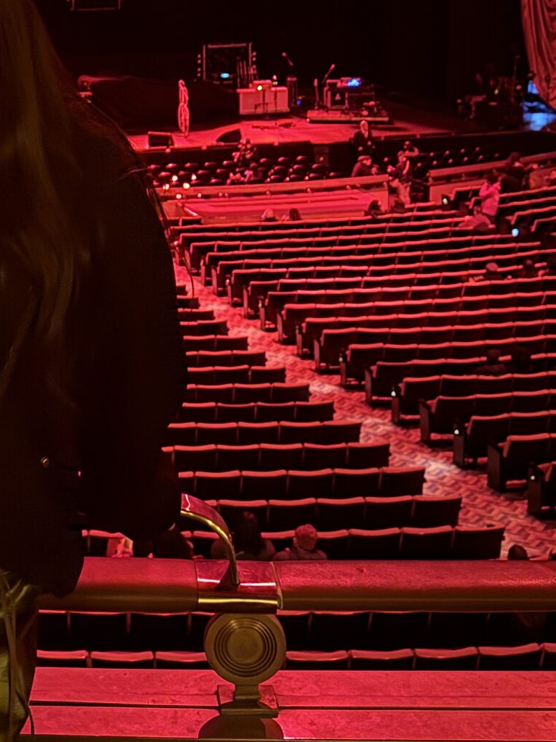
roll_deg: +1.7
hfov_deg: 23.3
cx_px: -9
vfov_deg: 30.9
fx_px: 1285
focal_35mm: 60
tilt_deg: -8.3
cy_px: 93
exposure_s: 1/15
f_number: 1.78
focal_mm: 6.76
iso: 1600
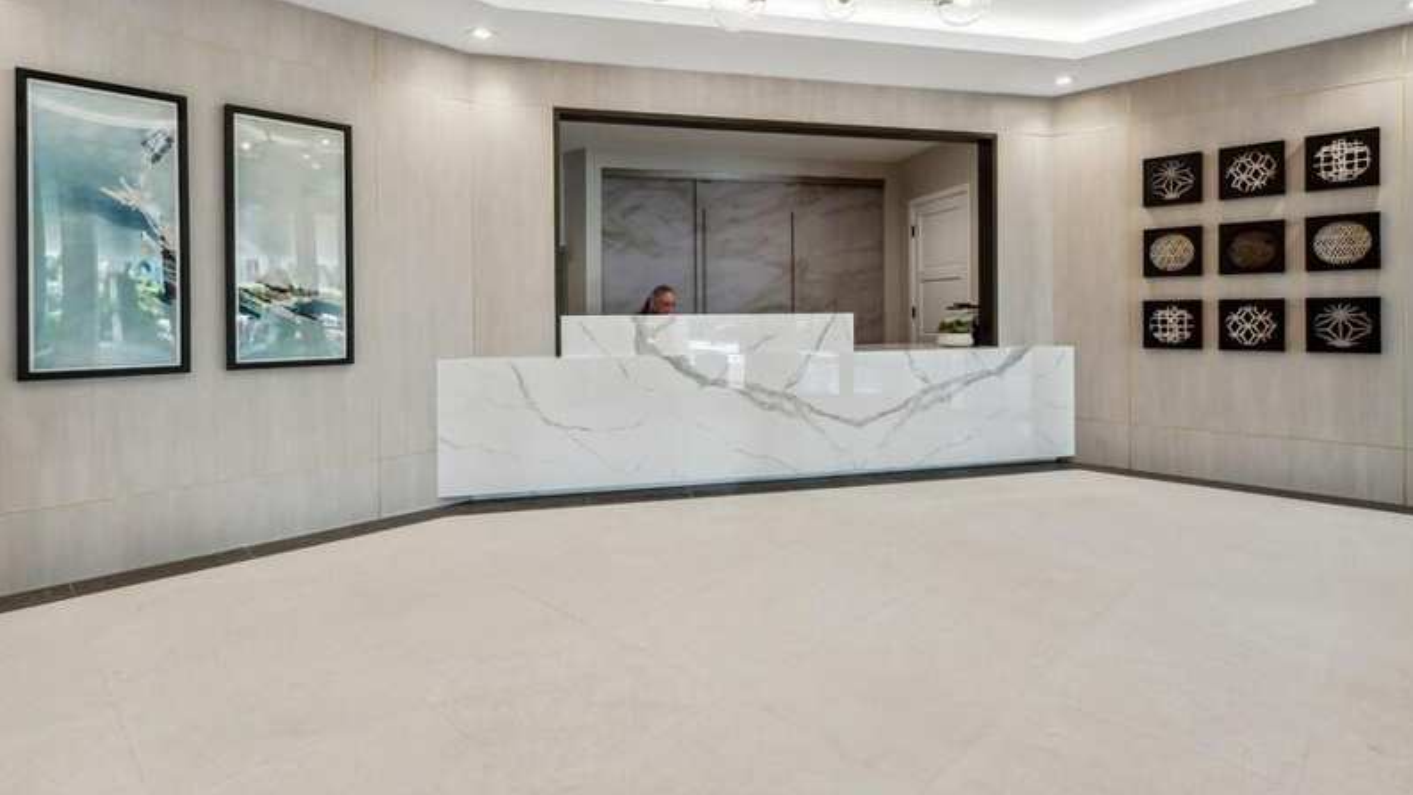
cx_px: 711
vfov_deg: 58.0
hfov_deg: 89.6
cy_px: 329
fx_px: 712
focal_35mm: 19
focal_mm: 18
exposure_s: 1/50
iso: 100
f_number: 8
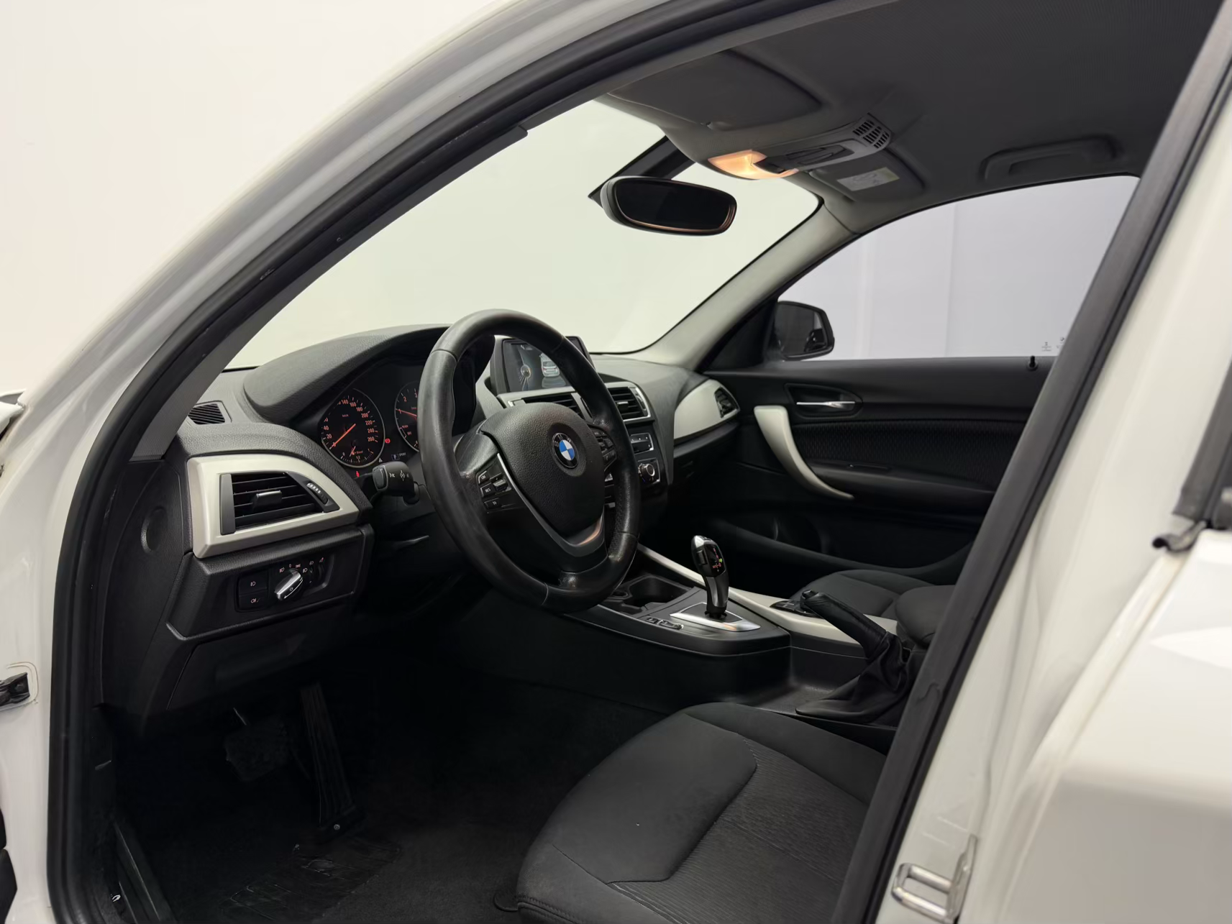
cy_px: 462
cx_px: 616
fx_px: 854
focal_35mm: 24
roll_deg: -0.4
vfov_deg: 56.8
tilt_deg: -10.6
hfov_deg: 71.6
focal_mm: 6.76
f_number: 1.78
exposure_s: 1/100
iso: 160
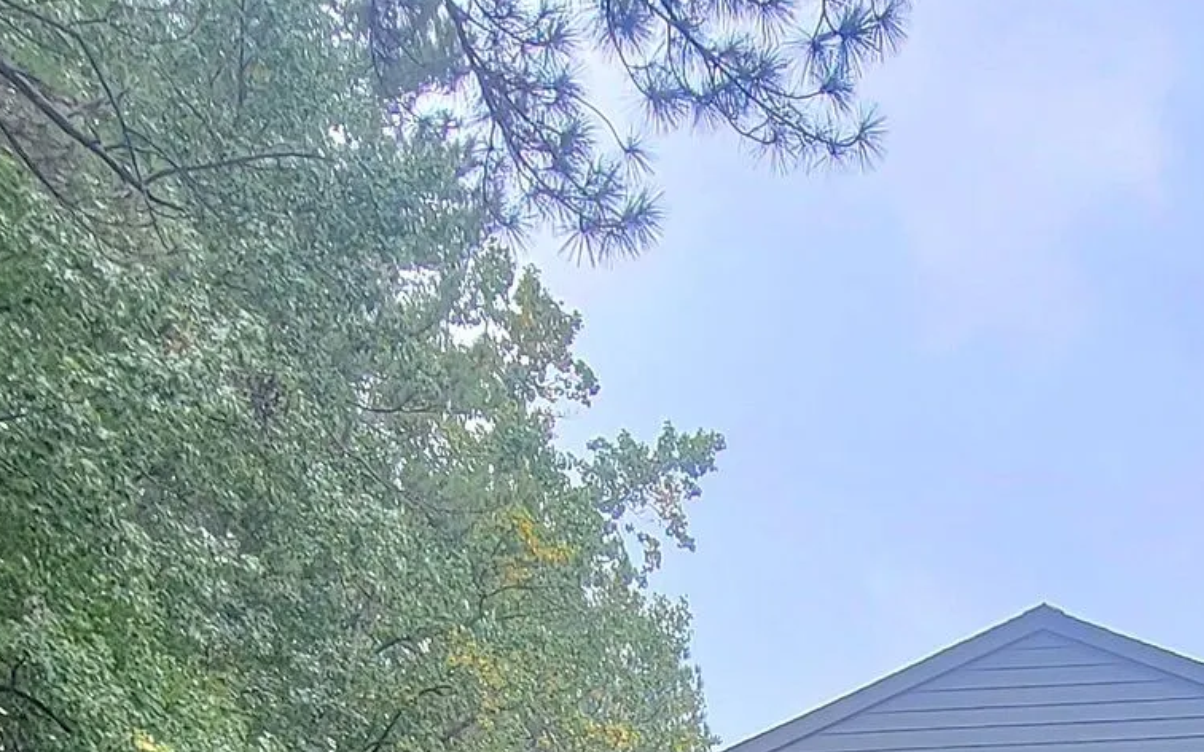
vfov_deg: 18.2
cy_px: 1357
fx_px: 1837
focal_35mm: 56
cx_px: 997
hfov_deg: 34.9
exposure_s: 1/120
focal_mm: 2.2
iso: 50
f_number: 2.2
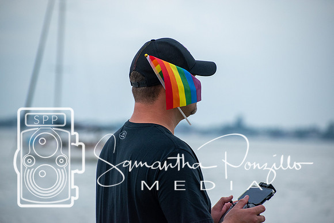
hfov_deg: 7.8
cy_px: 112
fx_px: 2436
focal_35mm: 262
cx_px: 167
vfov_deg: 5.2
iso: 560
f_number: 5
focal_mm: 175
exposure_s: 1/1000
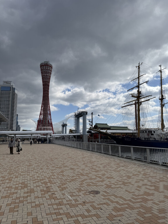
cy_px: 112
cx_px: 84
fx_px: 155
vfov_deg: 71.6
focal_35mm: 24
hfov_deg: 56.8
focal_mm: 6.76
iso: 80
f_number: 1.78
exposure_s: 1/10417
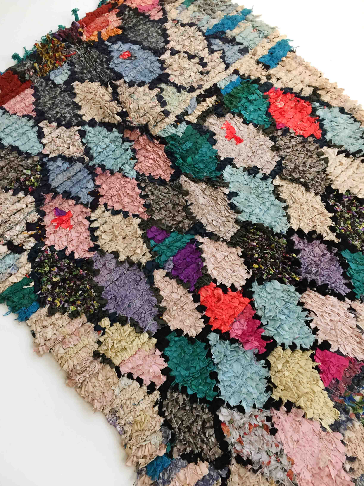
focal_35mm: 29
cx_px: 182
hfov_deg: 48.2
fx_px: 407
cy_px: 243
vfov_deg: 61.7
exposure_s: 1/33
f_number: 2.2
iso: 200
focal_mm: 4.15
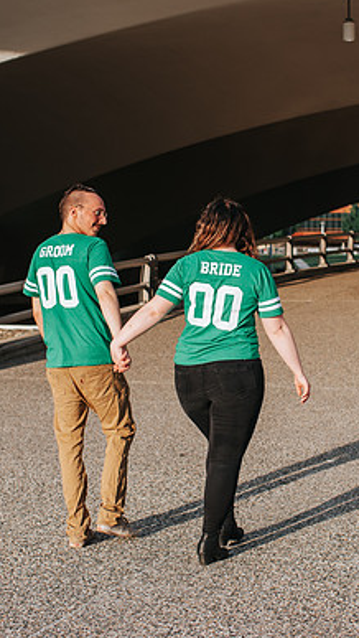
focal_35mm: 70
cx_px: 227
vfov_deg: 30.1
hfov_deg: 17.2
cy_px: 321
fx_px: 1183
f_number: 3.2
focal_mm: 35
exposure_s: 1/800
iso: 110
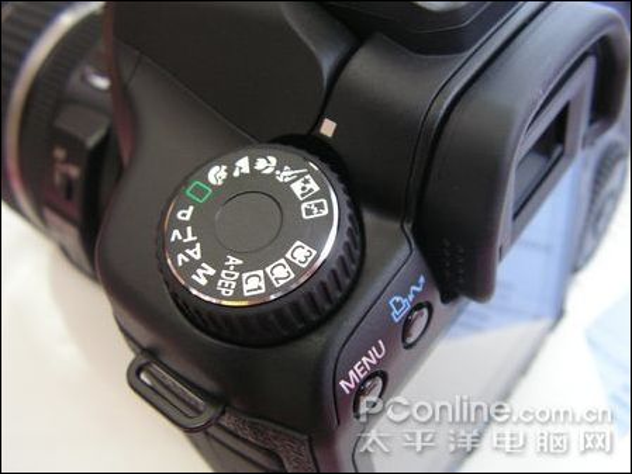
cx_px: 316
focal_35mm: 36
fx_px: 657
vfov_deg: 39.7
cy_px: 237
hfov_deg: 51.3
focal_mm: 6
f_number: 3.2
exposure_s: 1/10
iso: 200
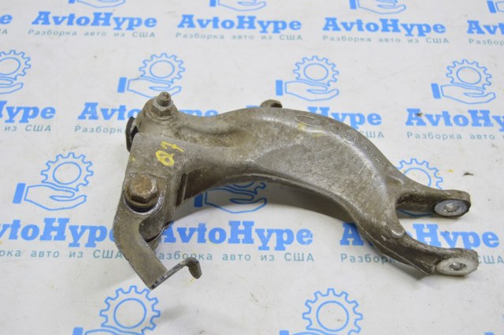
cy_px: 168
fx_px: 629
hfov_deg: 43.7
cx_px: 252
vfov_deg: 29.8
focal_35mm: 45
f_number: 5.6
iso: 400
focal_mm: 30
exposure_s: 1/20
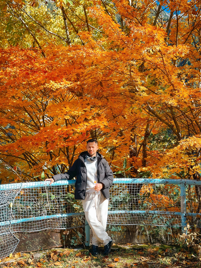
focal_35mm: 48
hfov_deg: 30.3
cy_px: 134
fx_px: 372
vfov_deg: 39.7
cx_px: 100
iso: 80
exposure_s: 1/1000
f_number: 1.8
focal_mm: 6.86
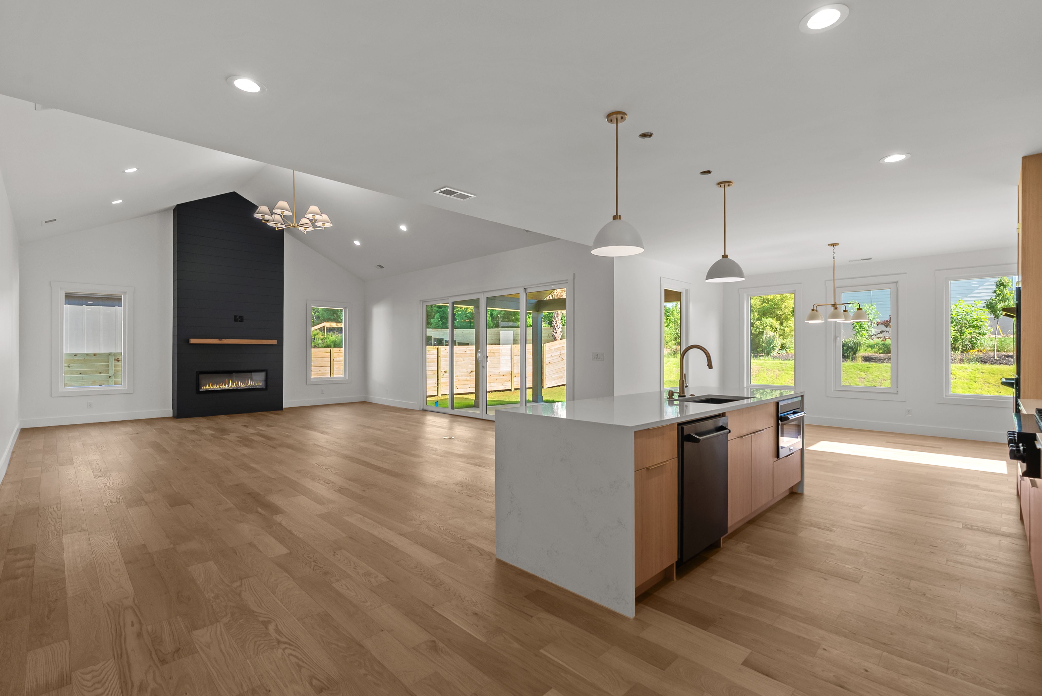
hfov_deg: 96.7
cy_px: 348
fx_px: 463
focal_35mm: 16
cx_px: 521
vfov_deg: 73.8
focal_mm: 16
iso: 200
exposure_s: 1/13
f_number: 8
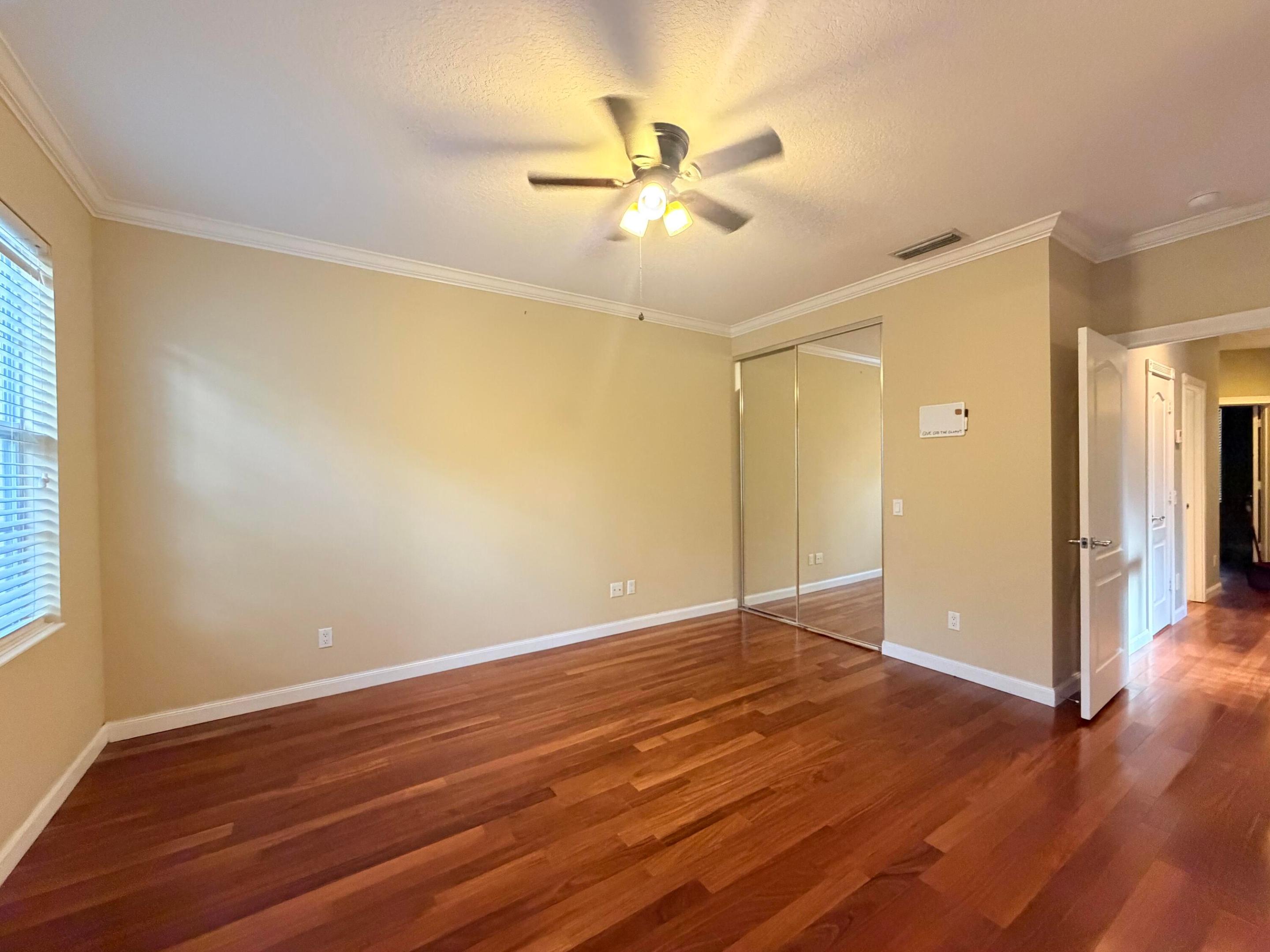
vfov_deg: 85.7
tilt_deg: -0.6
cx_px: 635
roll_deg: +0.5
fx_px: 514
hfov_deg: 102.1
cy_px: 476
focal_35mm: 14
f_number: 2.2
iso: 640
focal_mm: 2.22
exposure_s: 1/60
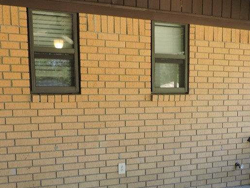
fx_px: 347
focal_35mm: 48
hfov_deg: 39.6
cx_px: 140
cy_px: 147
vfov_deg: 29.7
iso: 110
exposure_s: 1/30
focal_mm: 4.3
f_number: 3
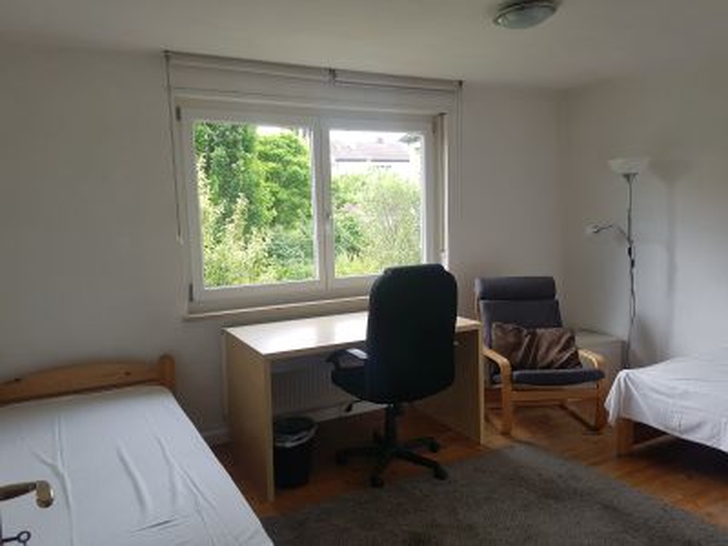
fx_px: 547
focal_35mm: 26
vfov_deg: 53.1
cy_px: 273
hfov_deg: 67.3
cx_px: 364
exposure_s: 1/100
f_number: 1.7
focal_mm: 4.2
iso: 64
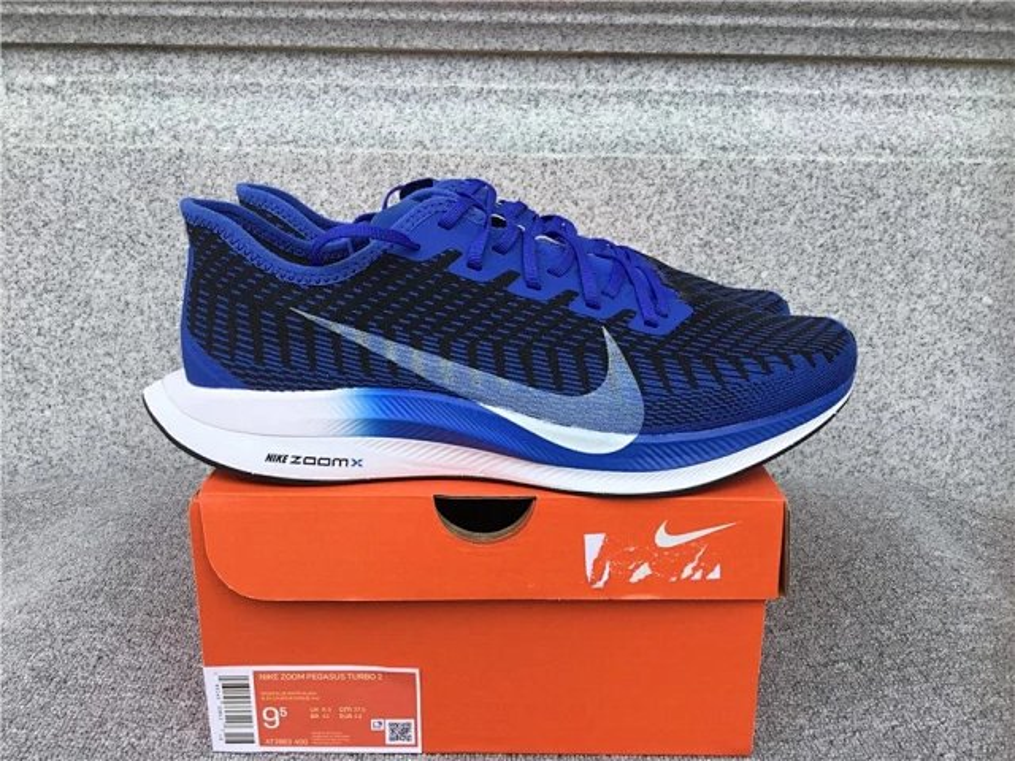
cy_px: 380
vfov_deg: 45.4
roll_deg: -1.0
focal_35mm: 31
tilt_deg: -15.4
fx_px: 909
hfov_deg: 58.4
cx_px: 508
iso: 25
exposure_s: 1/399
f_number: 2.4
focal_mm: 3.3
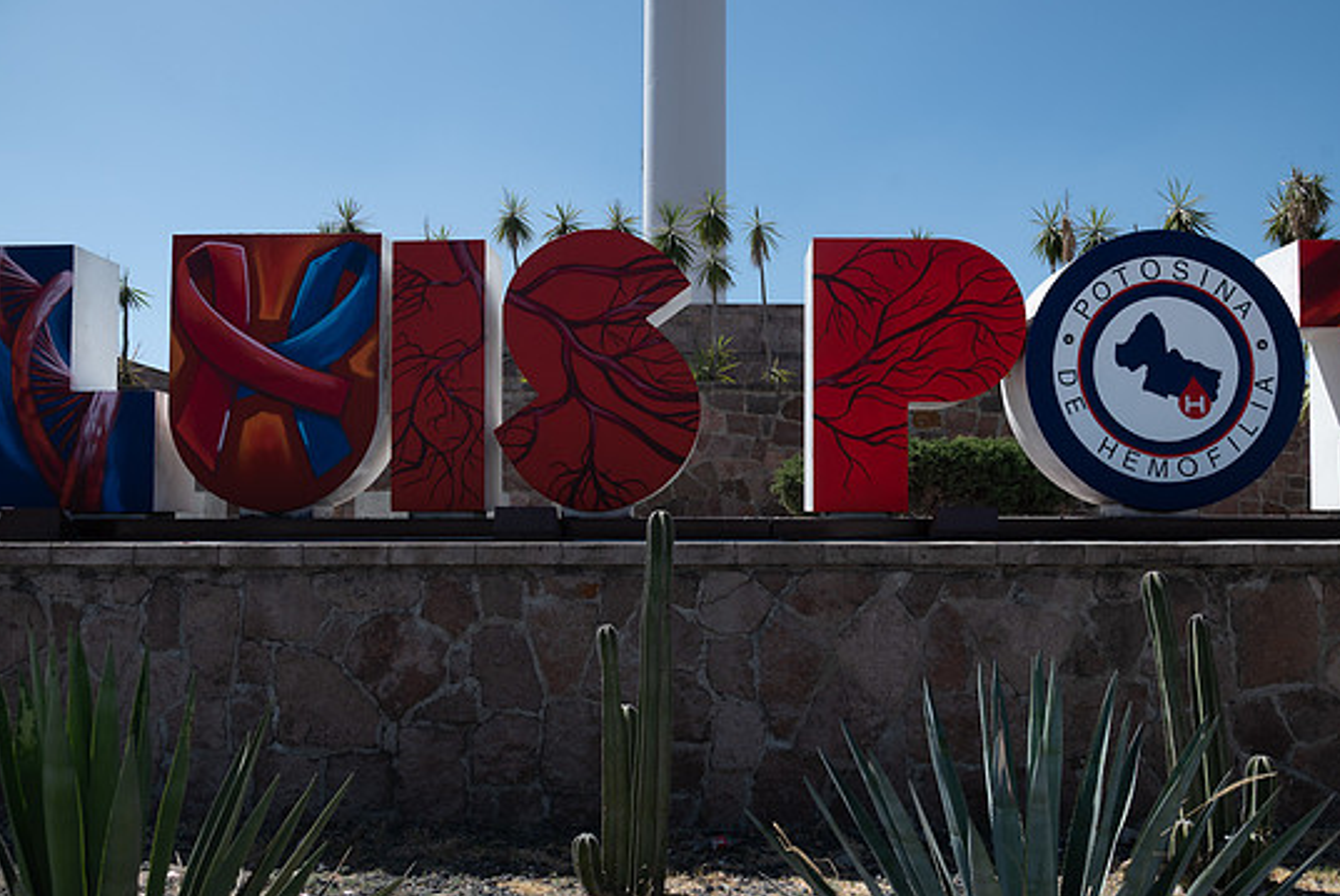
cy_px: 461
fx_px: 1006
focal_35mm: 27
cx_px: 703
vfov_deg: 48.0
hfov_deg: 67.3
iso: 100
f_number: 7.1
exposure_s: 1/400
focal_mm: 24
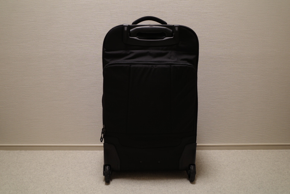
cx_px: 145
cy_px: 97
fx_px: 226
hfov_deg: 65.5
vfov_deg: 46.4
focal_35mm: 28
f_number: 2.8
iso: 400
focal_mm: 18.3
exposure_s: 1/30
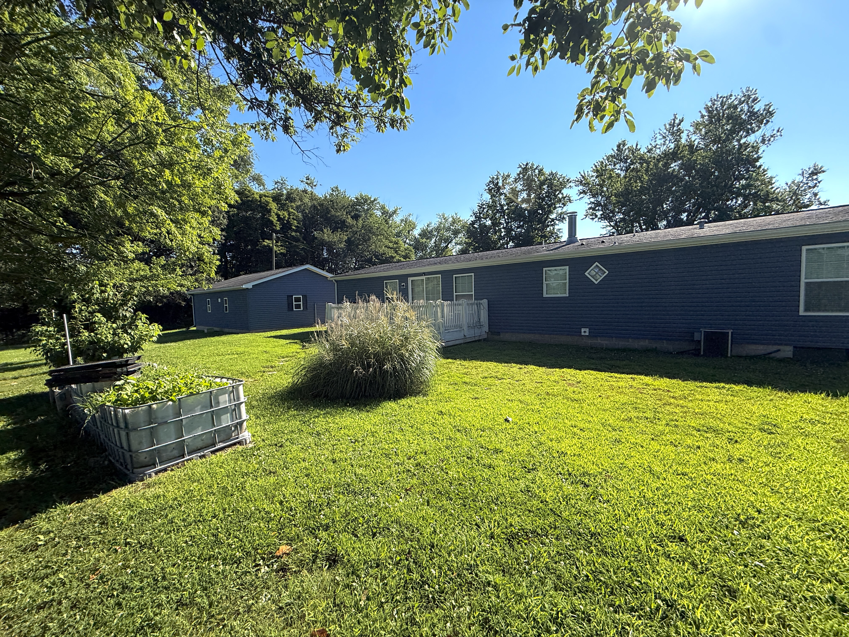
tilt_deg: -2.2
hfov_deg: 102.1
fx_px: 343
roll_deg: +1.2
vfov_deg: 85.7
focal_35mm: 14
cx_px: 424
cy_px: 318
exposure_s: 1/985
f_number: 2.2
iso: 64
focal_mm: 2.22
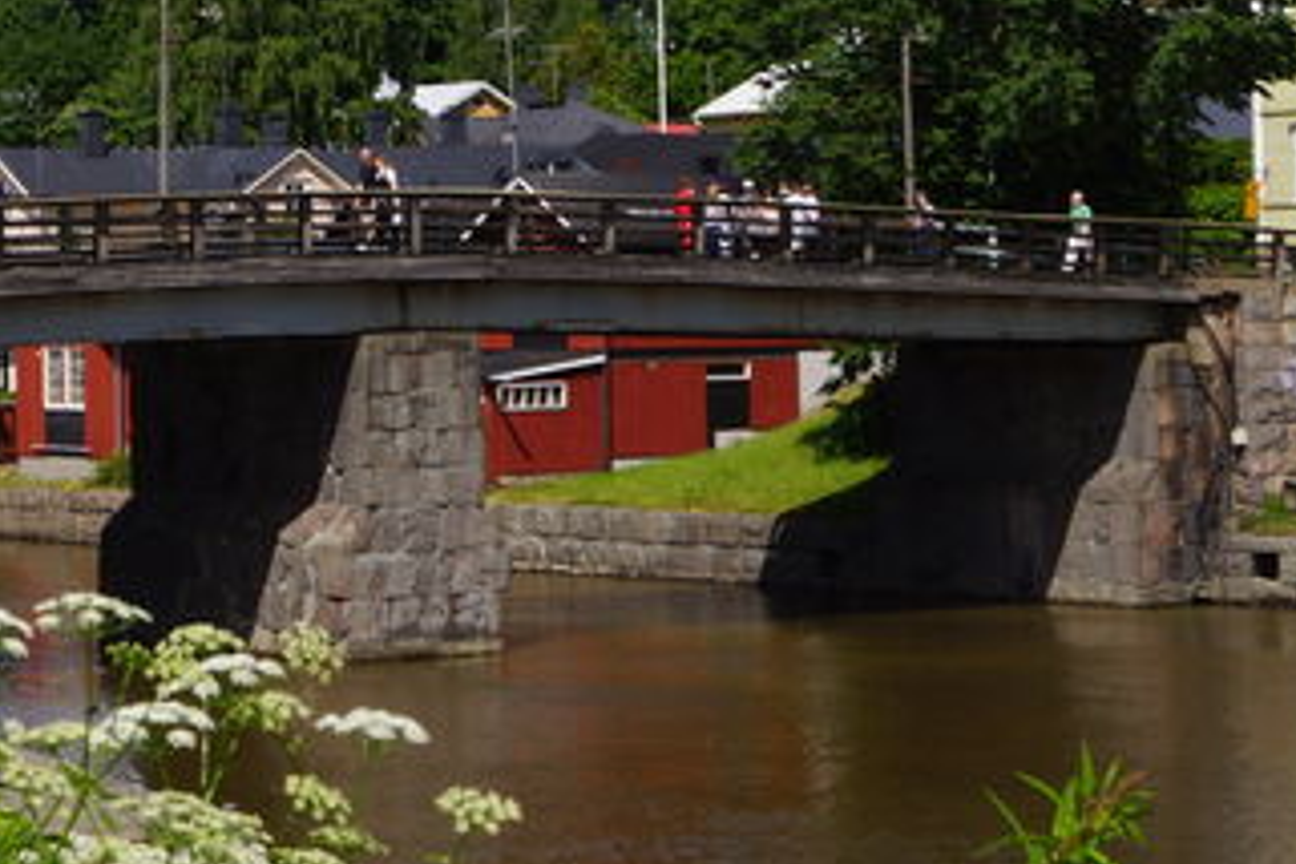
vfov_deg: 10.8
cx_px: 262
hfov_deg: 16.1
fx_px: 4536
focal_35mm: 126
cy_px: 75
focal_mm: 30
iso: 100
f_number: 13
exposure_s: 1/200
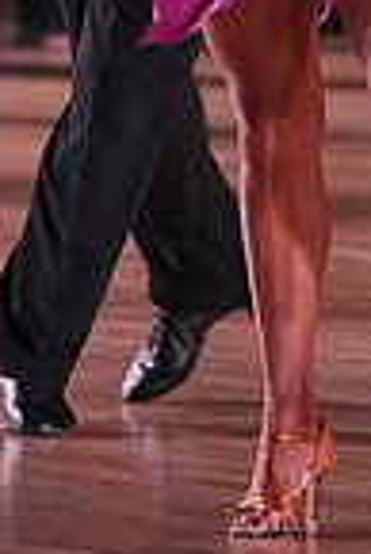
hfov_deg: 2.8
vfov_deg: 4.1
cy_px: -271
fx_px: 7710
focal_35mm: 500
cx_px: 159
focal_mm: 125
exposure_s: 1/800
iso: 1600
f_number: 2.8
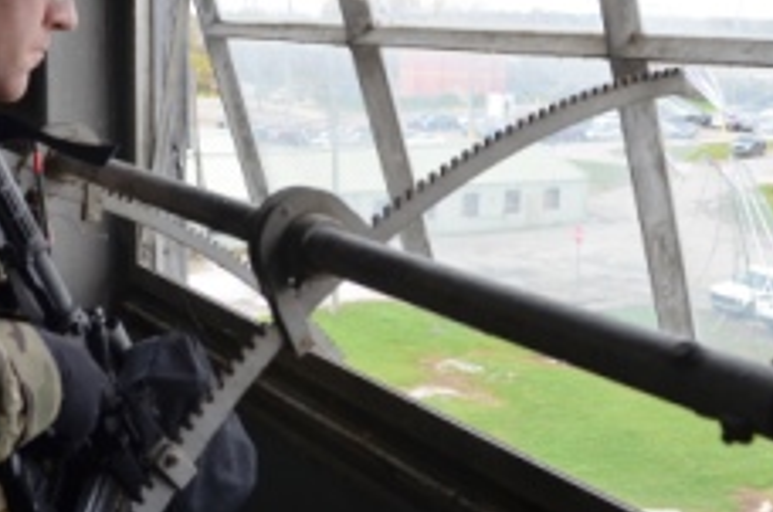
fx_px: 1136
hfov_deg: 37.5
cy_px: 209
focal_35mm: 53
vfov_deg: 25.4
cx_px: 332
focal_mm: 18
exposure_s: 1/125
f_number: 5.6
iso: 280
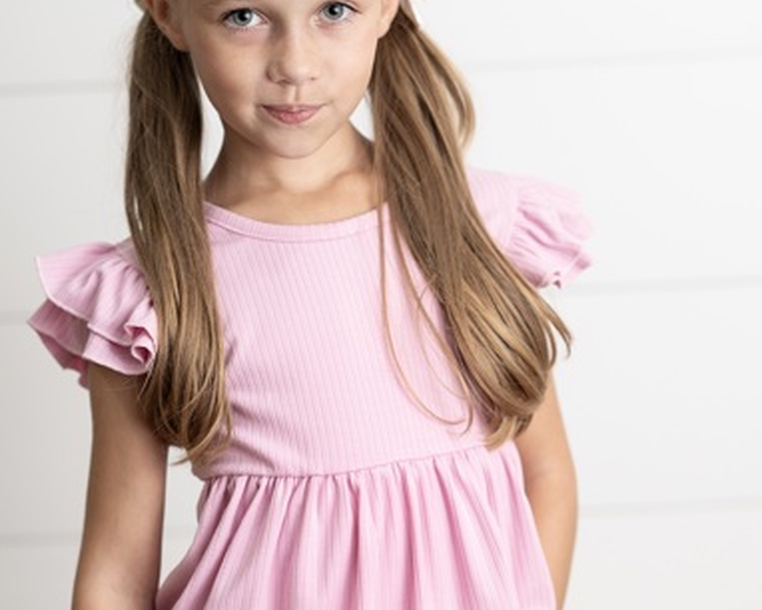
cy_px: 381
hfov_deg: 13.2
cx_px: 345
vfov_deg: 10.6
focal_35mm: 146
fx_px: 3294
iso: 400
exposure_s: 1/200
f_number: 2.5
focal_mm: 85
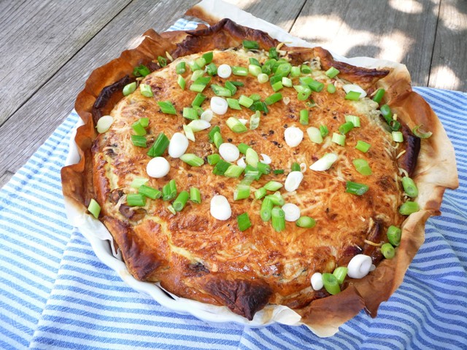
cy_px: 175
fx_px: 378
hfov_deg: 63.4
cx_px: 234
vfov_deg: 49.7
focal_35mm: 28
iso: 100
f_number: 3.3
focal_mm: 4.7
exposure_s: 1/30
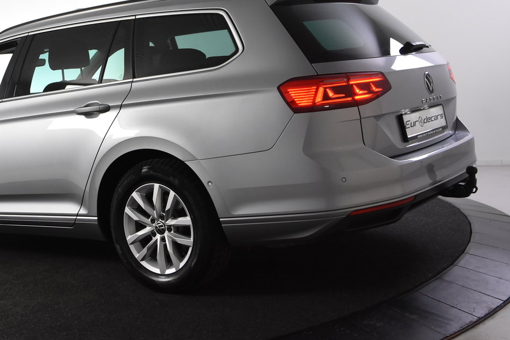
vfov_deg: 25.4
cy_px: 124
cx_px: 171
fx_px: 751
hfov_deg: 37.1
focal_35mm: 53
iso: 1600
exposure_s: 1/125
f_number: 5.6
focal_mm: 26
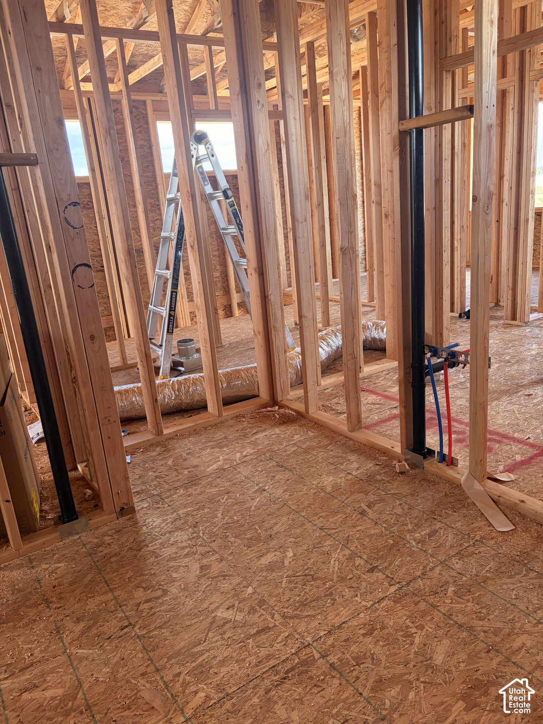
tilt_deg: -15.2
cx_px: 272
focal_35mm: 26
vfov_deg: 67.3
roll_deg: +4.6
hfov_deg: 53.1
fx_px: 544
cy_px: 362
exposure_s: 1/147
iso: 125
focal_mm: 5.96
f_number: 1.6
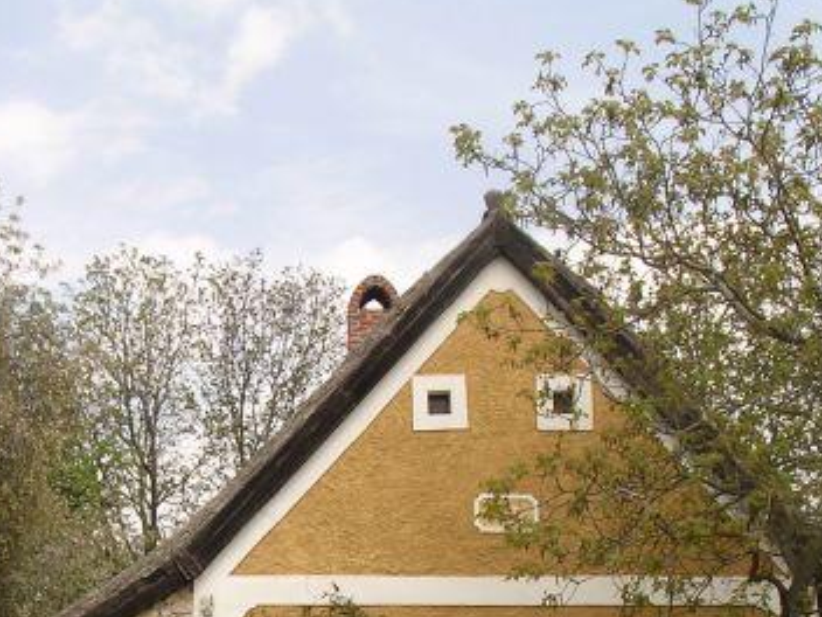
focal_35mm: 69
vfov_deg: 20.9
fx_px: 1638
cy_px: 547
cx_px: 234
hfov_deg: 27.9
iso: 100
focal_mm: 5.8
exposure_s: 1/210
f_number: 5.6
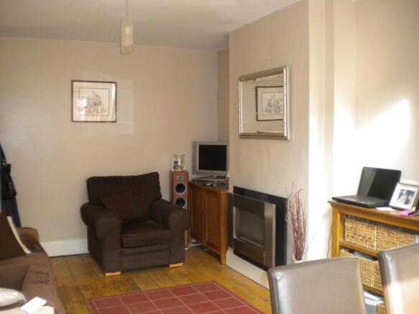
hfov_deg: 52.6
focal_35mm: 35
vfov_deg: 40.7
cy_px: 157
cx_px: 210
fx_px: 424
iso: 340
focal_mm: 6.3
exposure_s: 1/61
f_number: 3.1
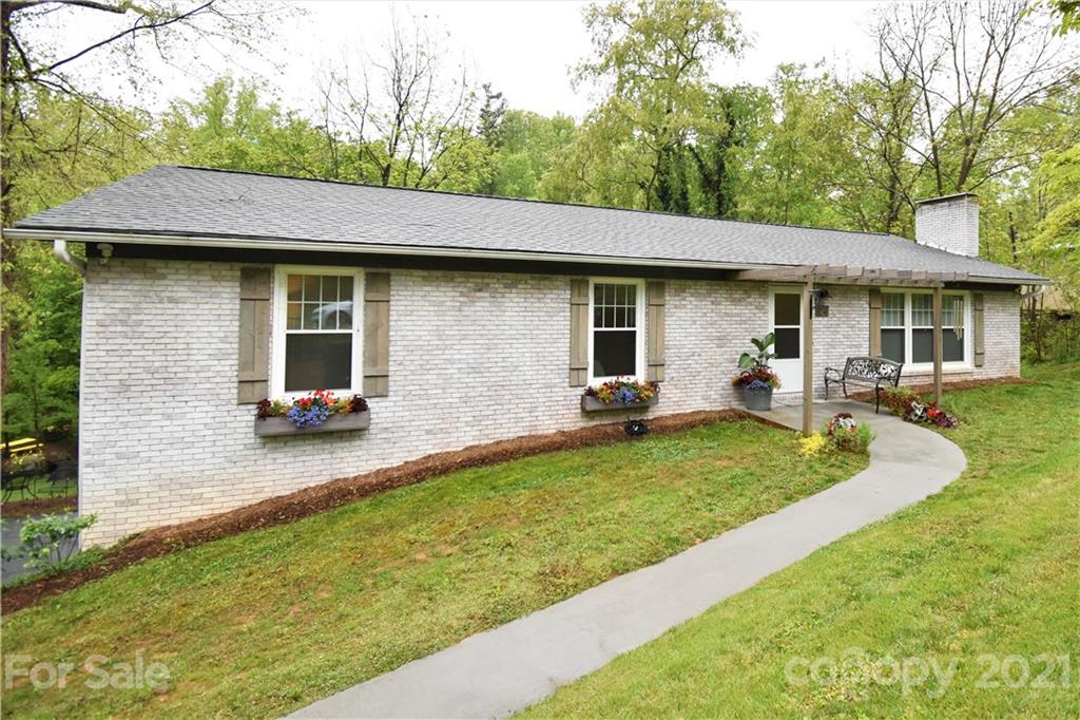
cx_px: 540
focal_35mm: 15
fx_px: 450
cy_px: 360
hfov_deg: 100.4
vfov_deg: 77.3
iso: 400
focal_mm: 10
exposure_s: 1/250
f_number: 5.6
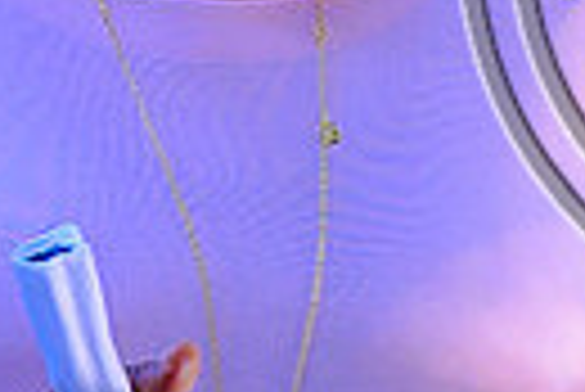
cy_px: 112
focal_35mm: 626
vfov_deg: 2.2
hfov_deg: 3.3
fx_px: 10184
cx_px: 510
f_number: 2.8
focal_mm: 70
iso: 450
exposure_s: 1/100
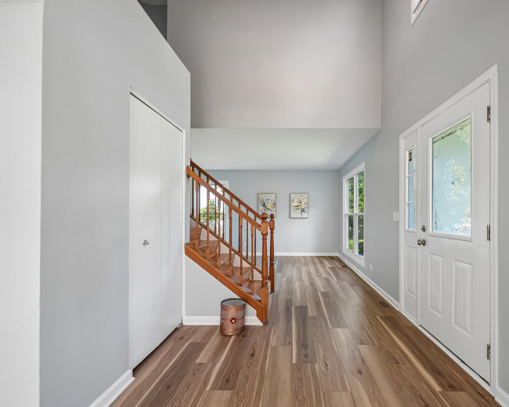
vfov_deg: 80.4
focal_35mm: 16
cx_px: 294
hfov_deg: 92.4
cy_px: 205
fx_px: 241
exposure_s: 1/100
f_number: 5
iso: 400
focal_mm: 14
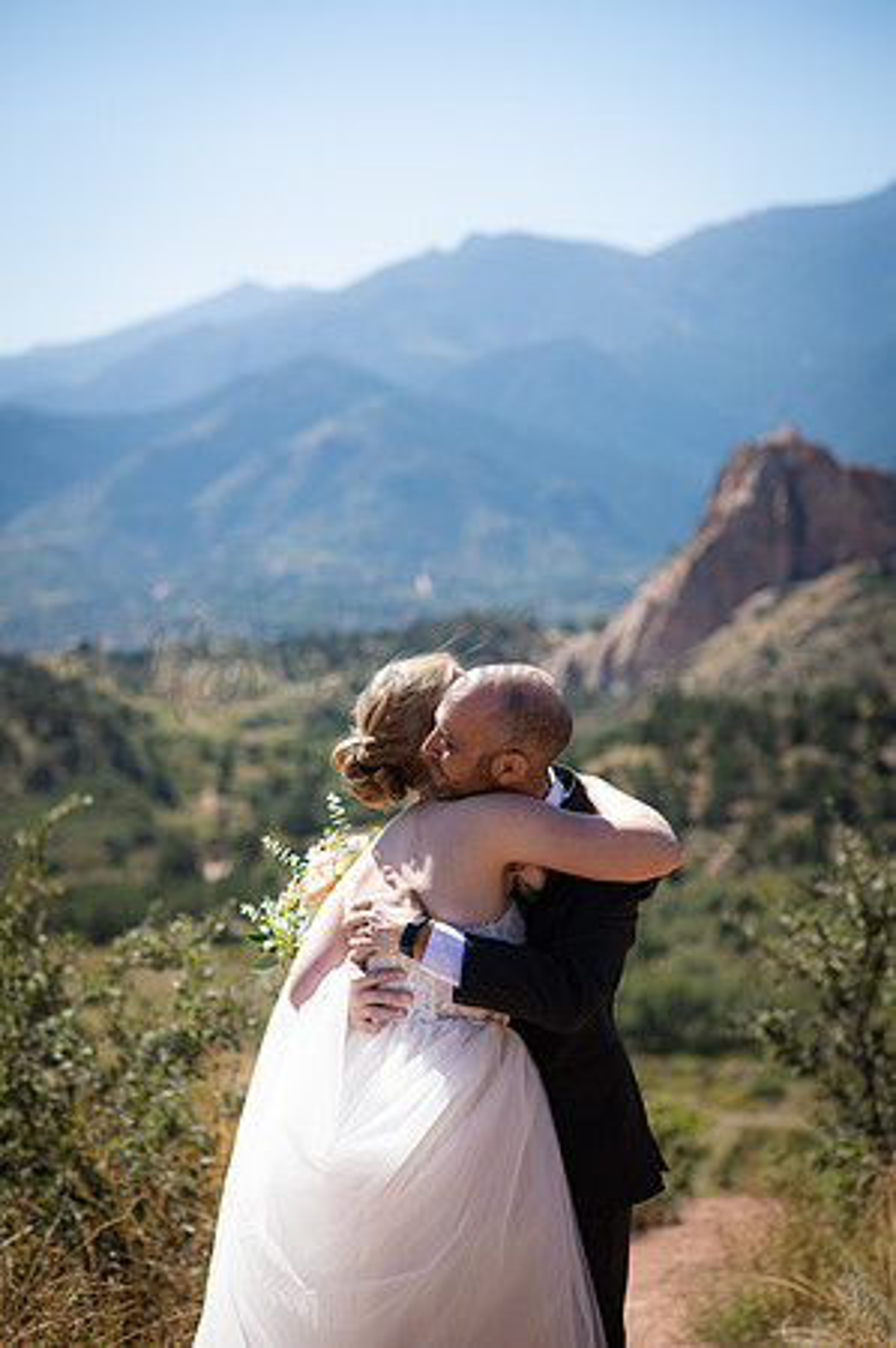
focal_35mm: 85
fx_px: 3180
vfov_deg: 23.9
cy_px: 674
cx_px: 448
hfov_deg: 16.0
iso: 100
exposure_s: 1/800
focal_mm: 85
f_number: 3.2
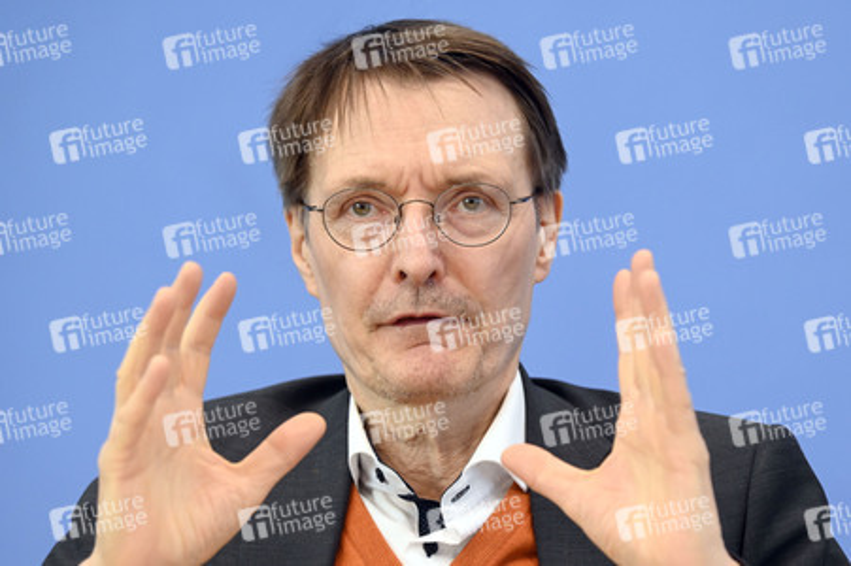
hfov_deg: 12.8
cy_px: 283
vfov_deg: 8.6
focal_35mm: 160
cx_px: 426
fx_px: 3779
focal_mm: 160
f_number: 4
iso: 2500
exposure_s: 1/1000
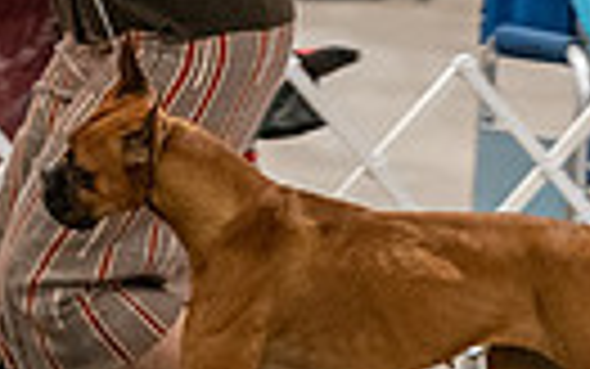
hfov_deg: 3.0
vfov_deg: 1.9
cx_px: 216
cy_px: 52
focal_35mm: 699
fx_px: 11244
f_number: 3.5
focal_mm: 155
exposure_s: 1/250
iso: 6400
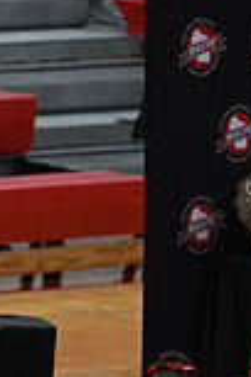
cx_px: -399
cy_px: 432
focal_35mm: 757
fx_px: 7916
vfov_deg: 2.7
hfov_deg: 1.8
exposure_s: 1/400
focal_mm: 200
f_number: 4
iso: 4000
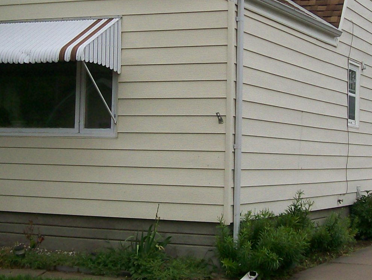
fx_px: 903
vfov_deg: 17.5
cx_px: 223
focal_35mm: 84
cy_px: 94
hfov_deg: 23.2
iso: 80
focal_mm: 6
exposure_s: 1/793
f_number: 2.7
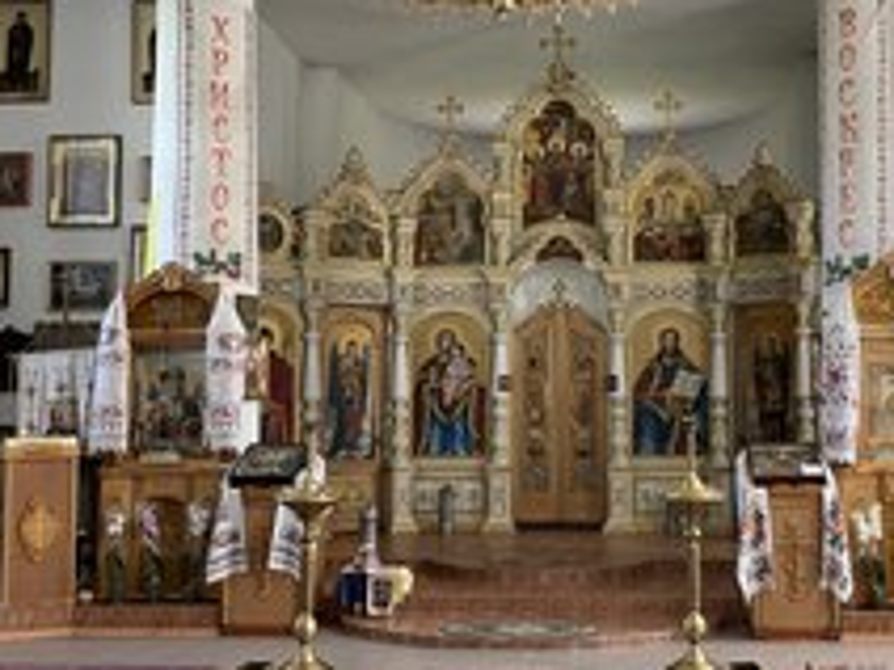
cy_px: 291
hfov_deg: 38.7
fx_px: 1265
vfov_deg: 29.6
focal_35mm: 49
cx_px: 540
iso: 125
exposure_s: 1/93
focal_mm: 4.2
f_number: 1.6
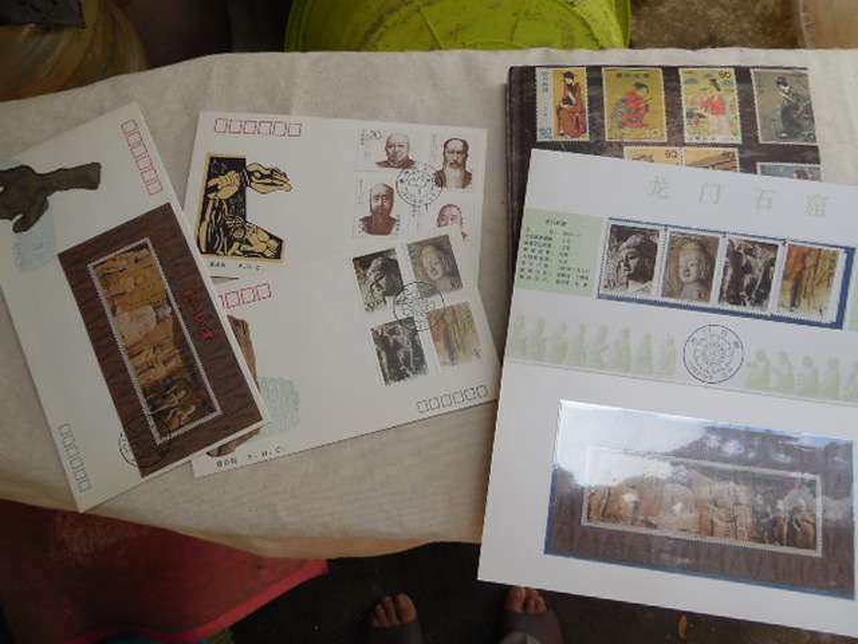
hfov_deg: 60.0
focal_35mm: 30
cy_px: 322
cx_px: 429
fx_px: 744
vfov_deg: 46.8
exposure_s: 1/320
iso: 125
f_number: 3.2
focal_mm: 5.3
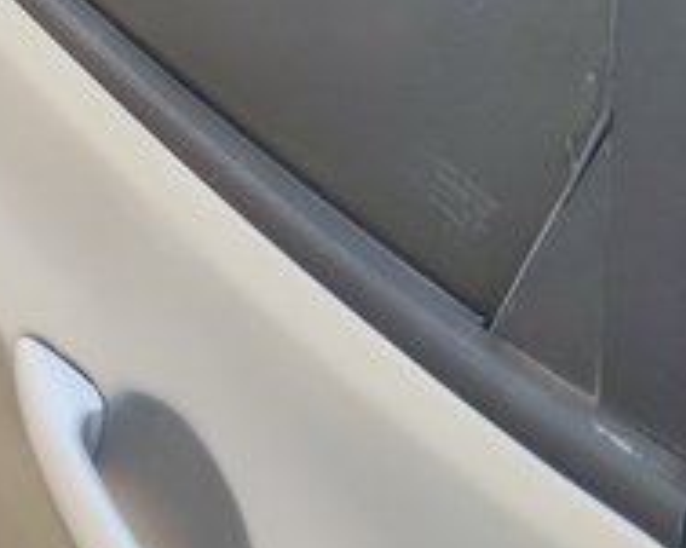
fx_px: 1197
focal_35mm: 59
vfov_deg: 23.6
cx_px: 176
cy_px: -109
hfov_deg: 31.4
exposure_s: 1/120
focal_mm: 4.7
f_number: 1.79
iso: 142
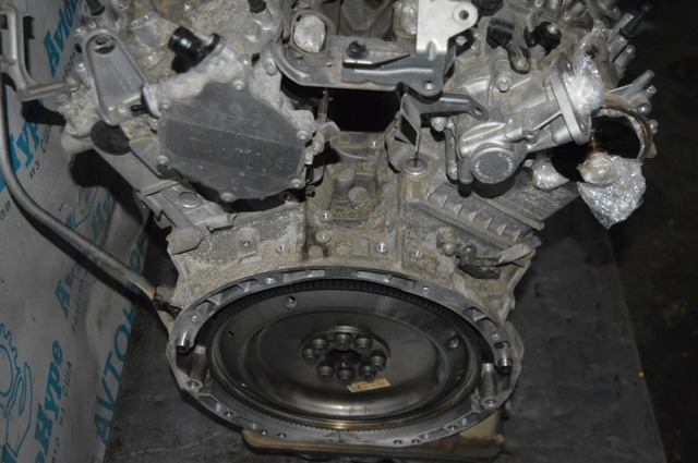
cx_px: 349
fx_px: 842
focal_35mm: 44
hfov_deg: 45.0
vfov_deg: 30.8
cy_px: 232
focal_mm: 29
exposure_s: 1/60
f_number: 4.2
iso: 3200
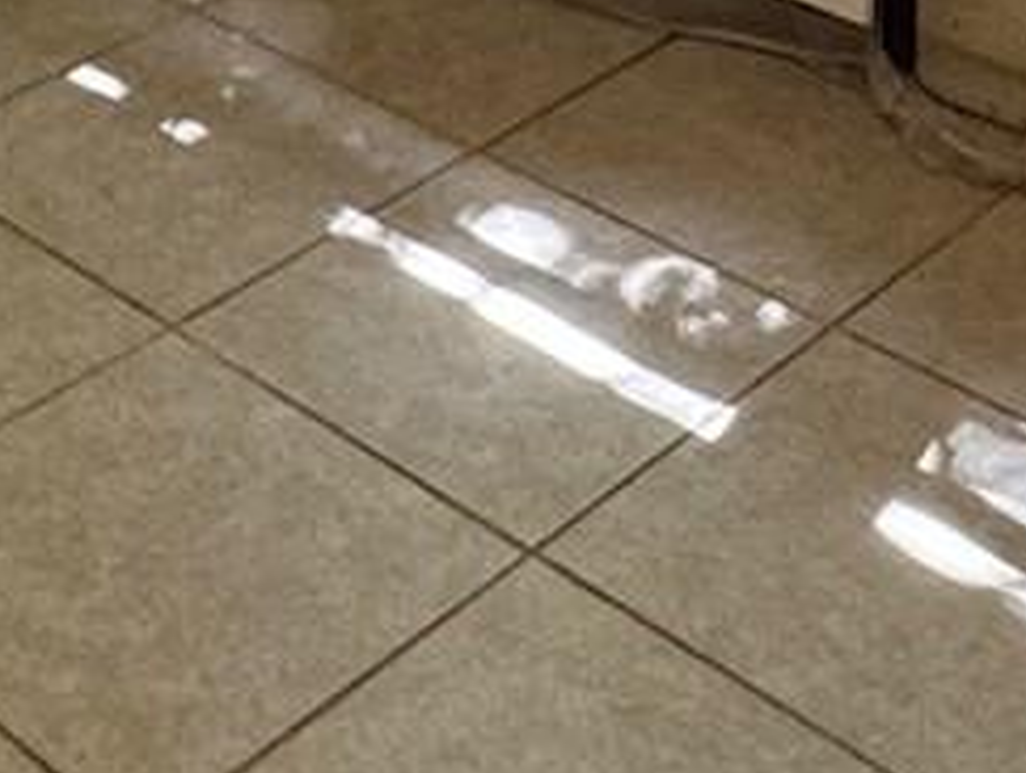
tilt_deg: -4.5
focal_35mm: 92
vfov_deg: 12.6
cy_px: -1064
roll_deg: +0.9
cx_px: 215
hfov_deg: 21.0
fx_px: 2731
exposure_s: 1/60
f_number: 2.2
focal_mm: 2.22
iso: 200
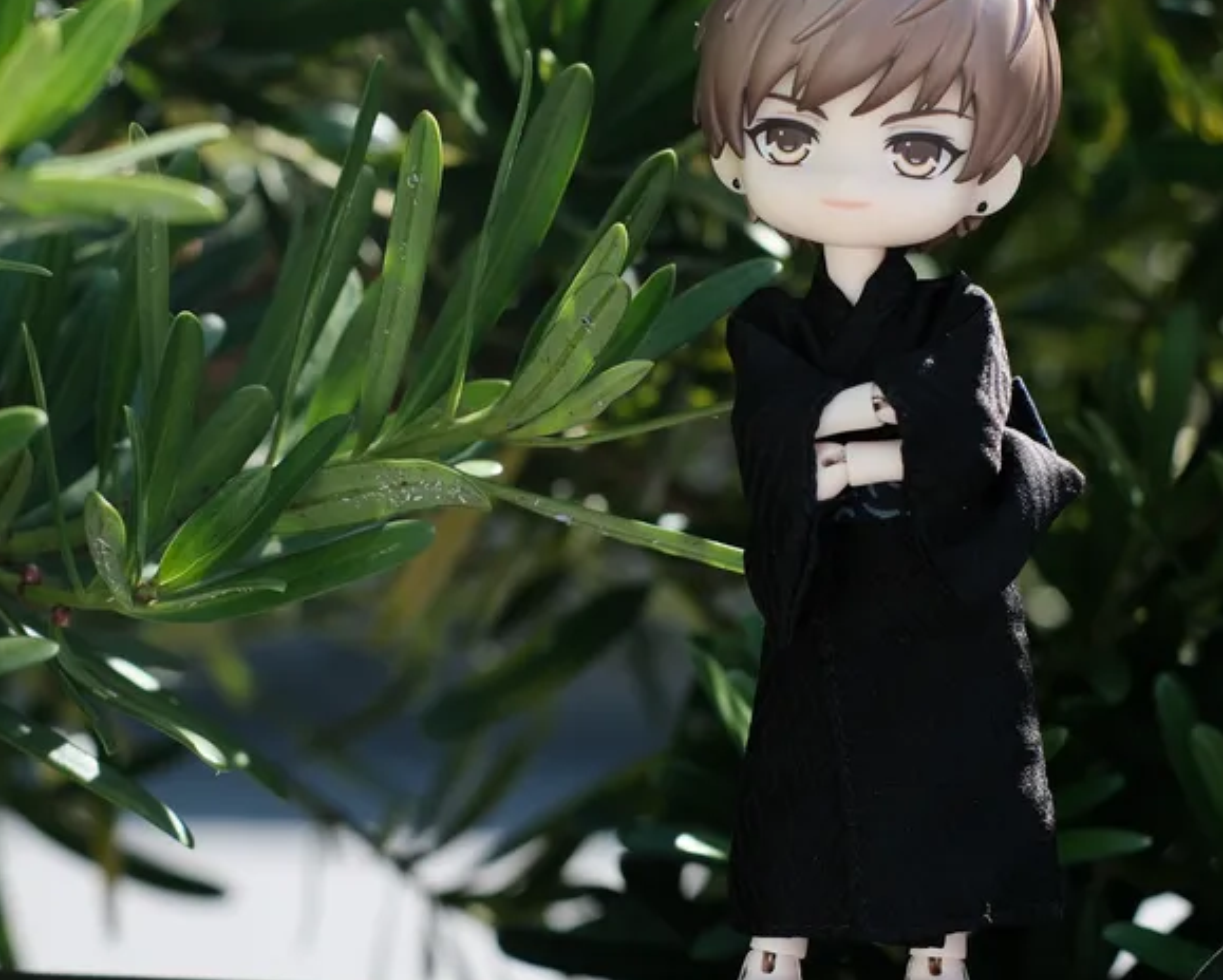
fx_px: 3731
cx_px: 541
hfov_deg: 18.6
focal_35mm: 103
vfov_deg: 15.0
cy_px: 475
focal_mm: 35
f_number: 4
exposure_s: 1/680
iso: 320
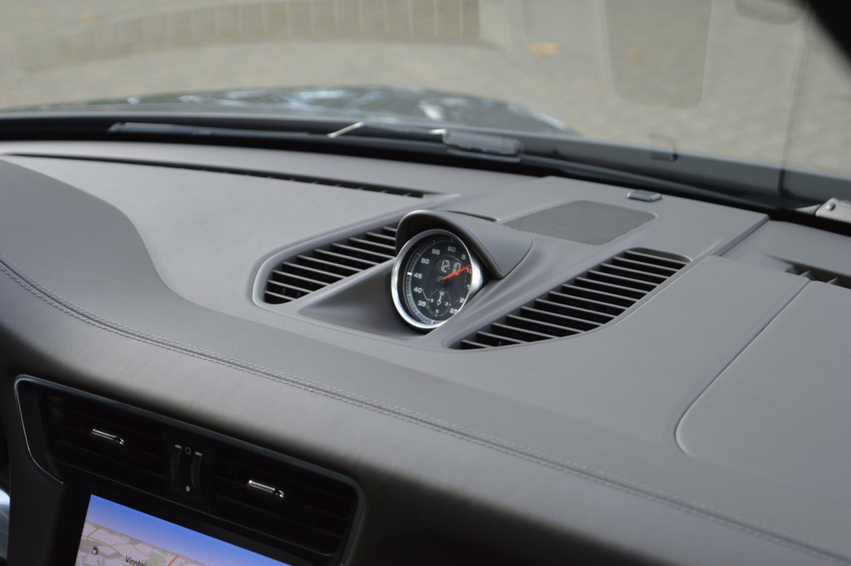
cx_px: 426
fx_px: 1949
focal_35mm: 82
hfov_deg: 24.6
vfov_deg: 16.5
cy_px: 283
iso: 320
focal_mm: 55
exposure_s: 1/125
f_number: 5.6
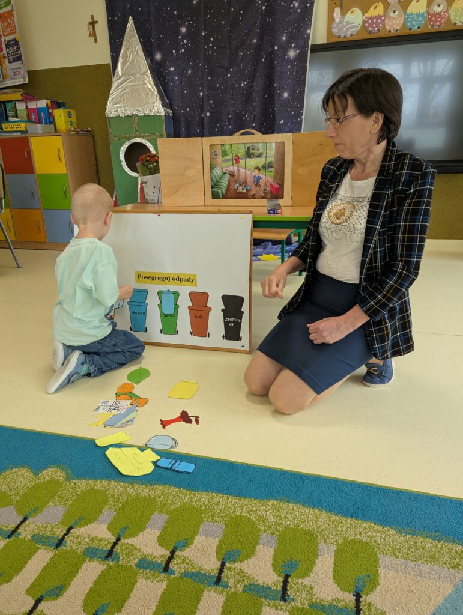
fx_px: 427
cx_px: 232
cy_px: 308
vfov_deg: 71.5
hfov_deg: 56.9
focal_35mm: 24
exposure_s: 1/228
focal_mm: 6.81
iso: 181
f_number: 1.85
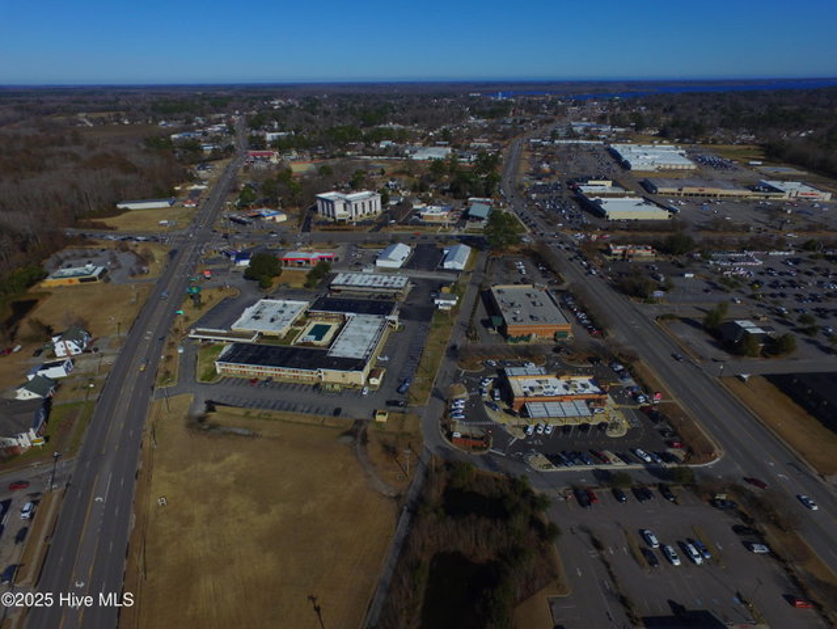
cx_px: 418
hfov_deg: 81.7
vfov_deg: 66.0
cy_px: 314
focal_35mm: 20
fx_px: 484
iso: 100
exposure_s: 1/3704
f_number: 2.8
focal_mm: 3.61
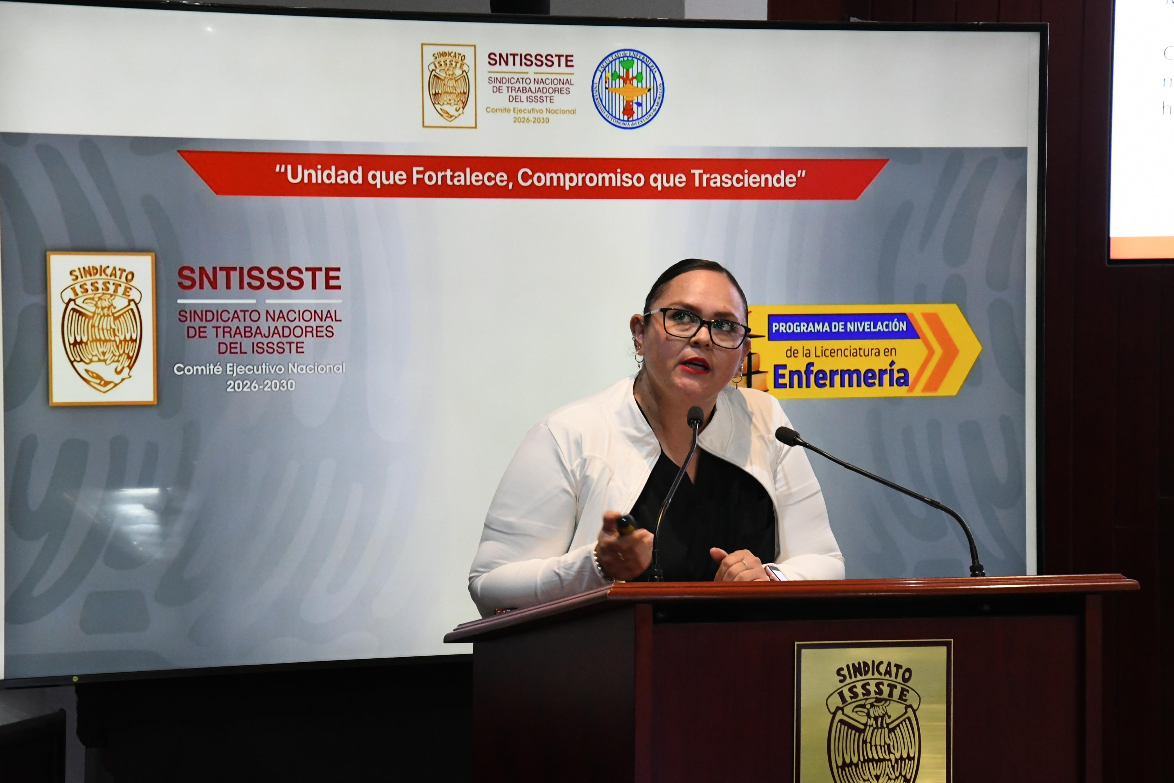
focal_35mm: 105
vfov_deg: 13.0
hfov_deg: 19.5
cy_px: 392
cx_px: 587
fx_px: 3424
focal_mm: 70
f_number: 6.3
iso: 4000
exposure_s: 1/60
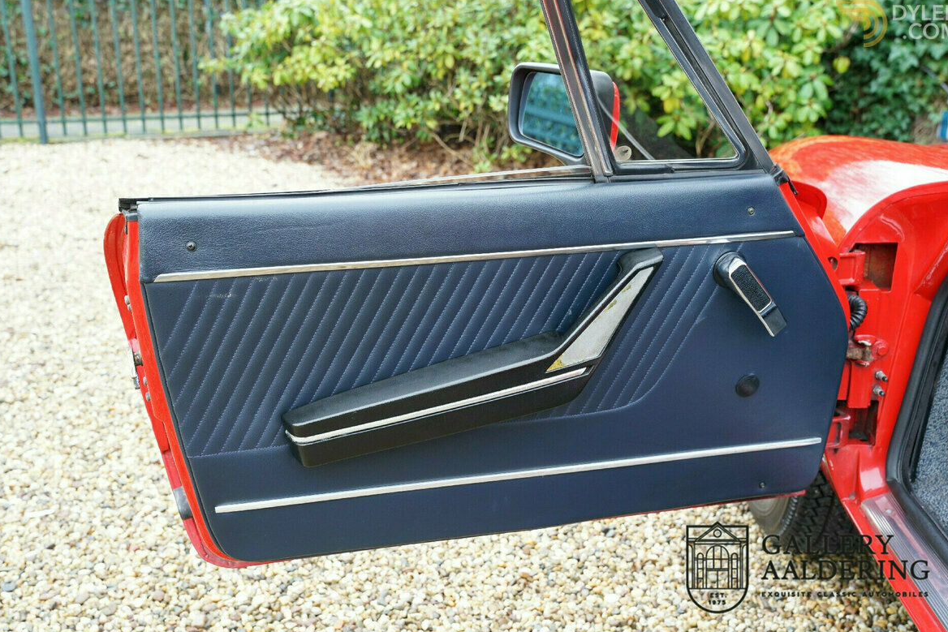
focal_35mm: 38
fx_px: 1009
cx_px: 479
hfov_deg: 50.3
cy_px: 316
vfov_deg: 34.8
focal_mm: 37.3
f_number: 6.3
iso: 800
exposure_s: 1/60
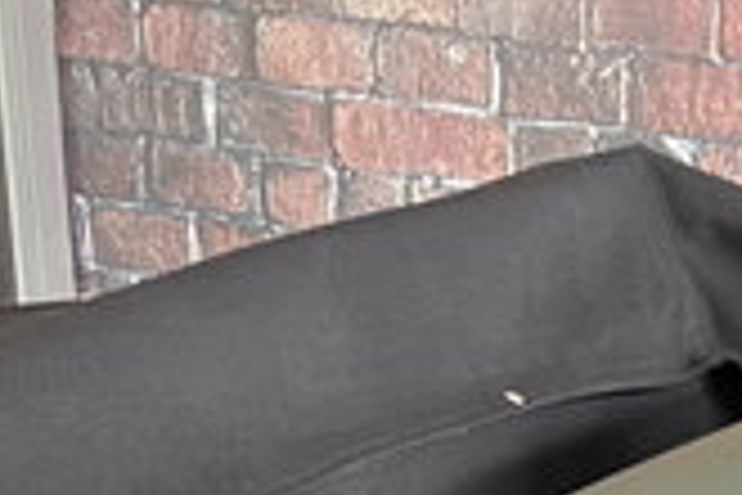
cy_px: 1220
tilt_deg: -31.5
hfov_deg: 16.7
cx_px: 648
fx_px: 2494
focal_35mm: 121
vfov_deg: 9.9
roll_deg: -1.2
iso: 400
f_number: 1.6
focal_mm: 5.1
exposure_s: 1/50
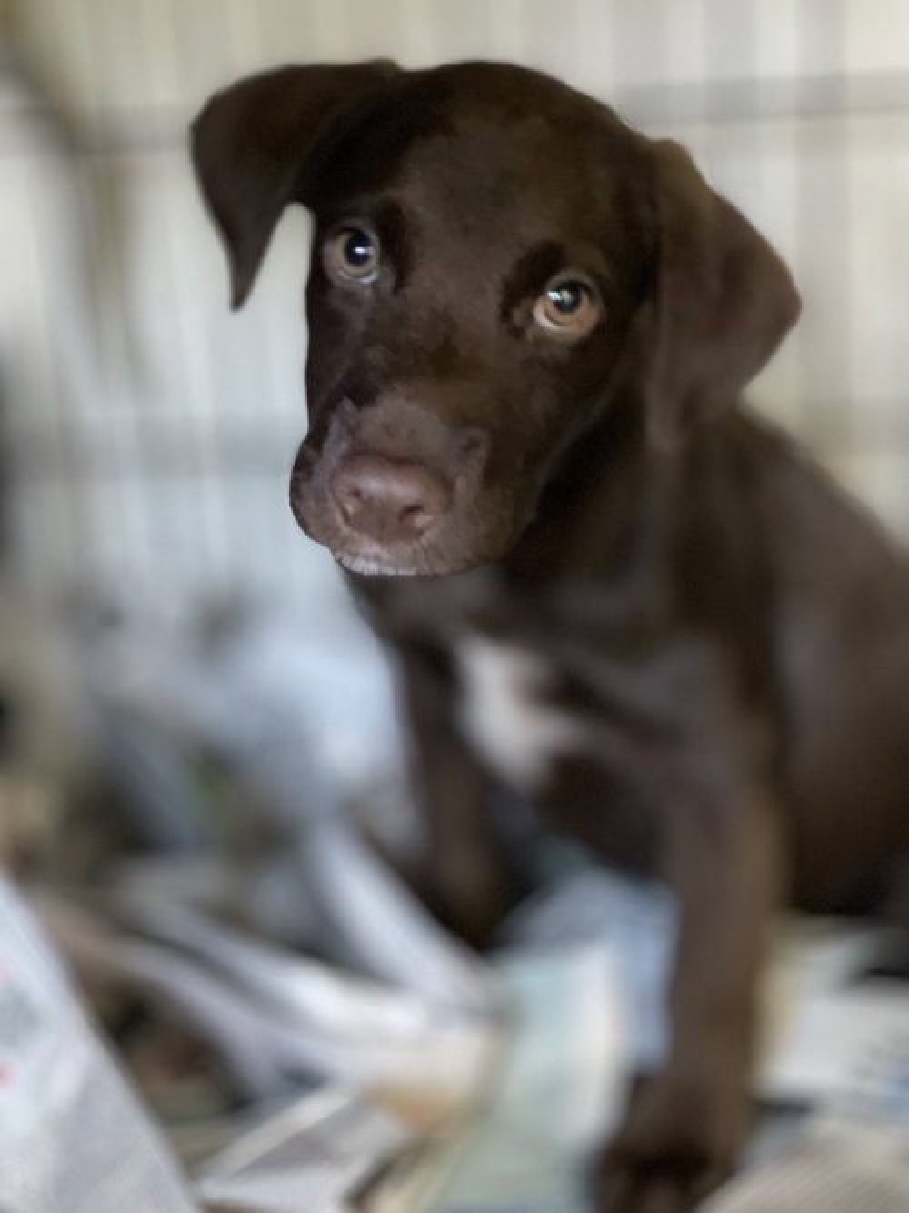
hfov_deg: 22.9
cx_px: 454
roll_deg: +2.0
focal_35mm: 64
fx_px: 2242
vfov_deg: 30.3
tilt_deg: -22.3
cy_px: 606
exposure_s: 1/15
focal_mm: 7.5
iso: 500
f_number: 2.2
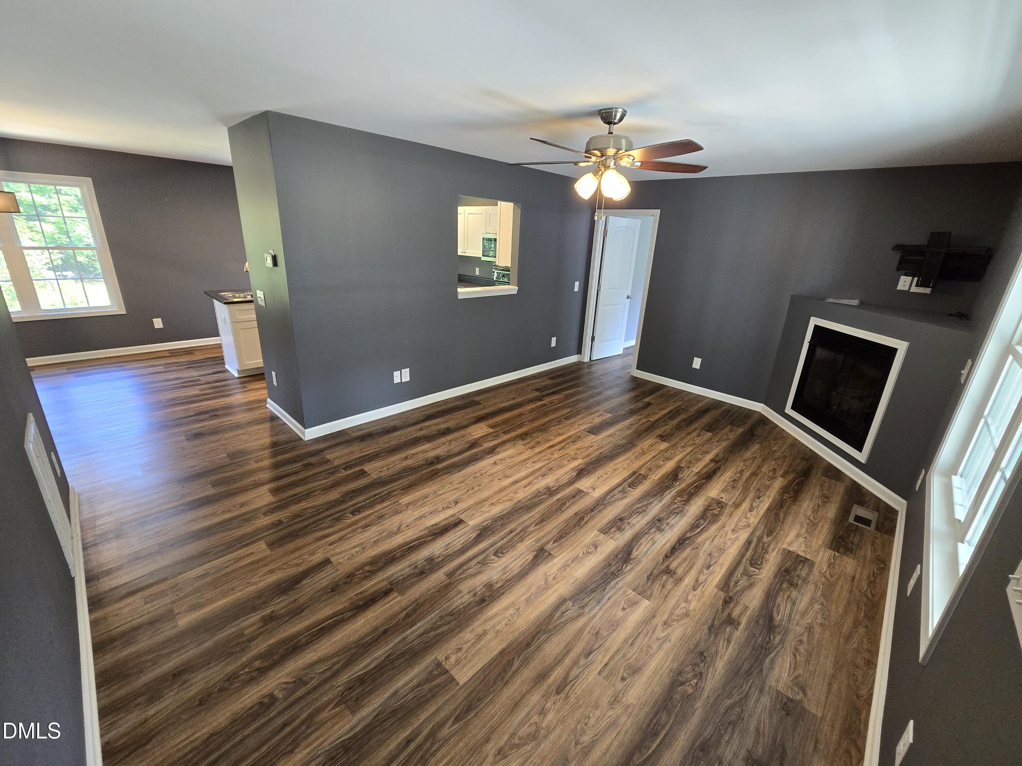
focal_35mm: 13
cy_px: 383
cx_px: 511
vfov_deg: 89.9
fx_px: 384
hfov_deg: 106.2
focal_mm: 2.2
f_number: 2.2
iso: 250
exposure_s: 1/60
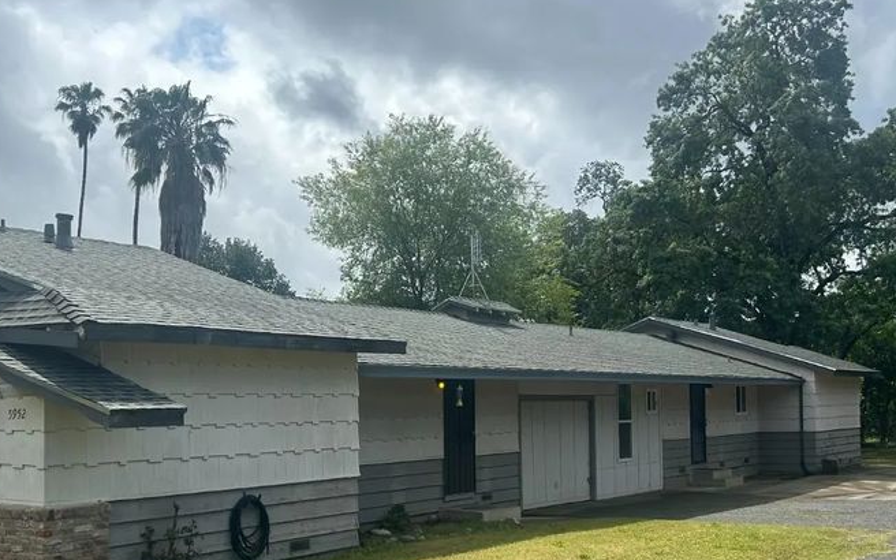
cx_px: 395
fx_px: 1050
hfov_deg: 46.1
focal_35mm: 43
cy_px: 399
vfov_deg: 29.5
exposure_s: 1/5319
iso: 50
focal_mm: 5.7
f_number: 1.5
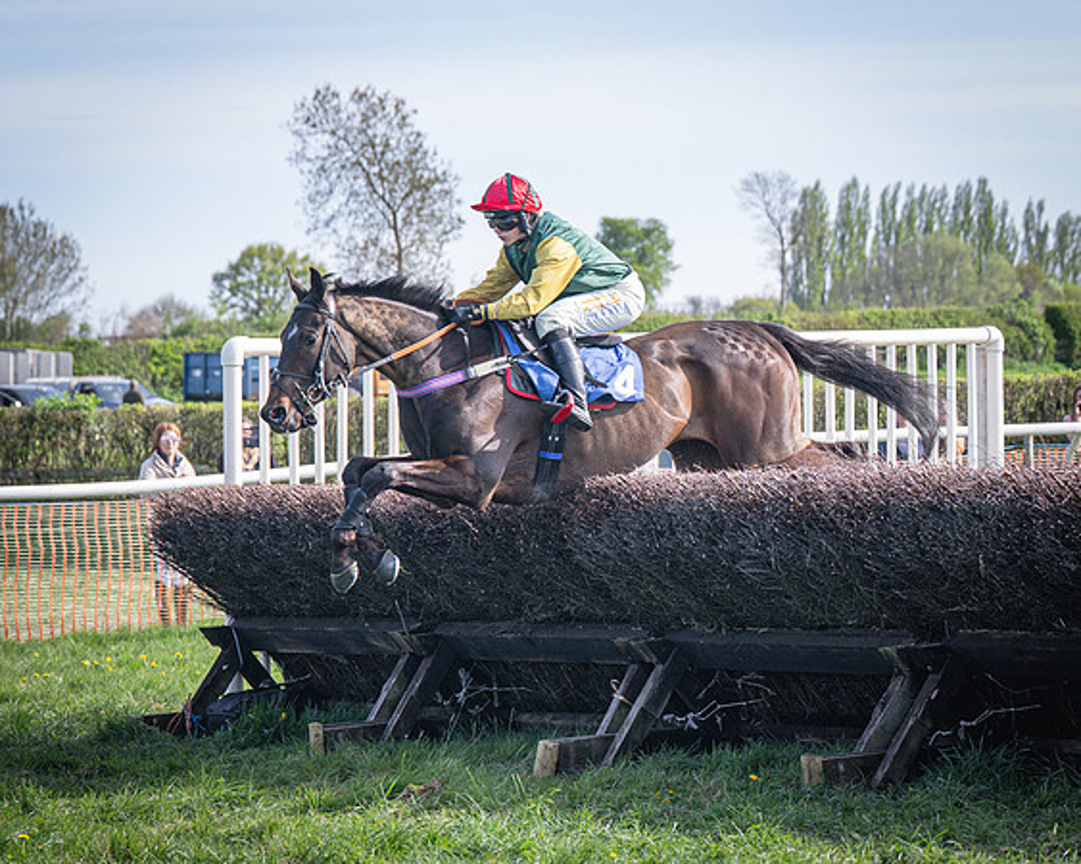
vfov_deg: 10.2
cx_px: 571
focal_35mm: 152
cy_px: 461
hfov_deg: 12.7
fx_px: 4863
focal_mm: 79
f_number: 4
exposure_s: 1/1600
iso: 400
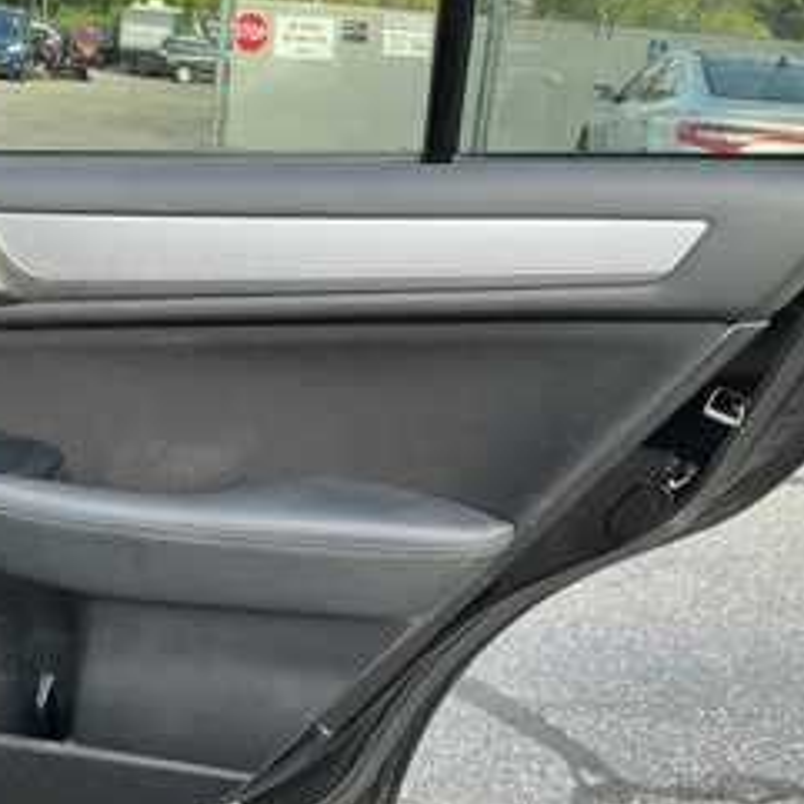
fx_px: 1077
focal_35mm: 41
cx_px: 247
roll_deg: -4.1
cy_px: 487
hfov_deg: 40.3
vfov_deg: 40.7
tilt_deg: -19.9
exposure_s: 1/122
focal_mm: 3
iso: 32
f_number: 1.8
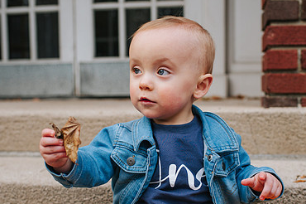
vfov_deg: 23.5
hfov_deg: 35.1
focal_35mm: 57
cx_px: 160
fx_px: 484
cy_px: 150
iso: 560
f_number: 3.2
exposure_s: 1/320
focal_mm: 35
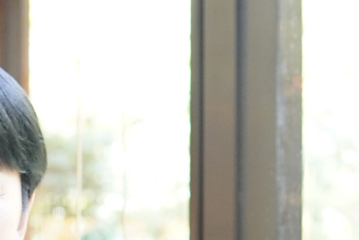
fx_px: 1506
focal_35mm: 151
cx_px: 39
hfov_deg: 13.5
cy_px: 397
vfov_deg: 8.8
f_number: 3.2
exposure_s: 1/125
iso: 1600
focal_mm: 30
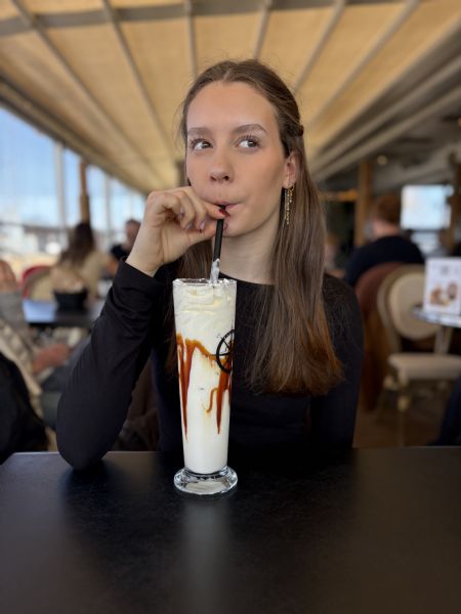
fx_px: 462
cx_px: 230
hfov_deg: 53.1
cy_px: 307
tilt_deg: -7.7
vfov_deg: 67.3
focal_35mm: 26
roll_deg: +0.1
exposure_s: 1/523
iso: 50
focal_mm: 5.96
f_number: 1.6
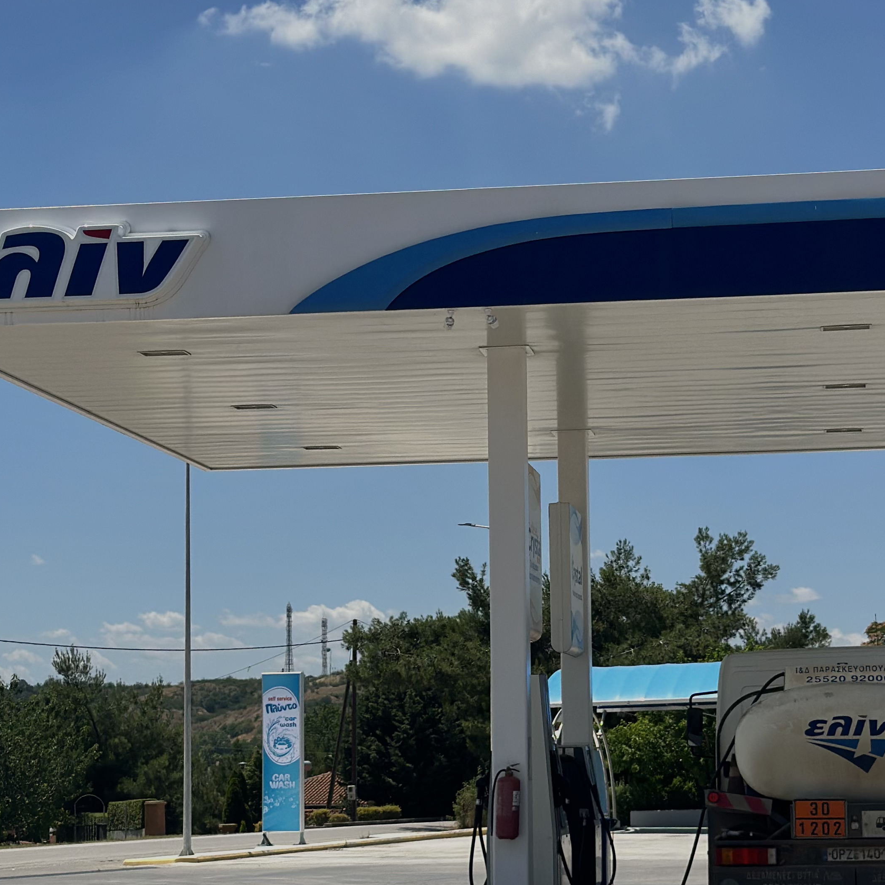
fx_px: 2343
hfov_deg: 21.4
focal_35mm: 81
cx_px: 515
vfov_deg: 21.4
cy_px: 546
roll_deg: +1.7
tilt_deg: +5.9
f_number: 1.78
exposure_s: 1/9804
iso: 100
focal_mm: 6.86
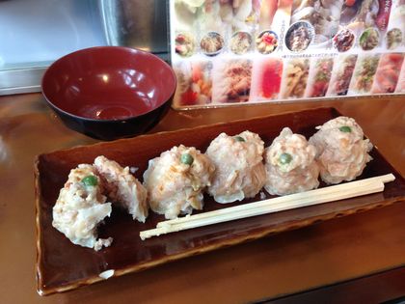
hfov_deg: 55.4
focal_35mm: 33
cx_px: 202
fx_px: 386
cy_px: 152
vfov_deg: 42.9
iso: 64
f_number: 2.4
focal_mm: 4.13
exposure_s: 1/60
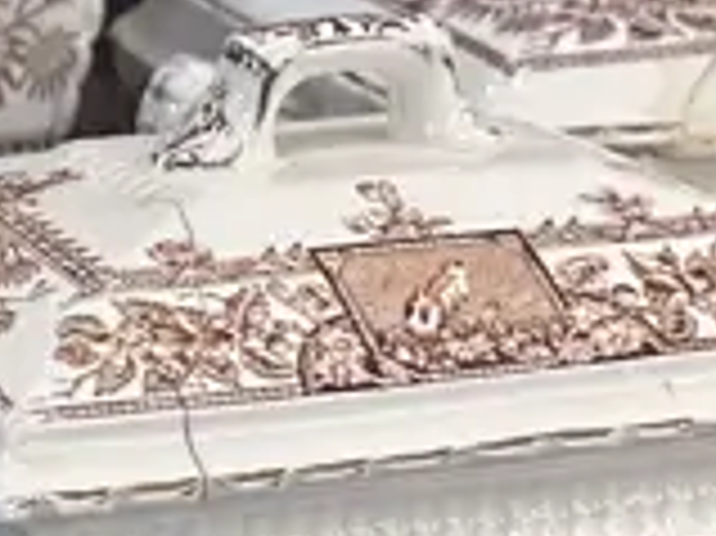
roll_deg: -1.4
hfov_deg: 12.2
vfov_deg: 9.6
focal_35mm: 155
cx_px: -315
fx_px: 3204
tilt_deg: -20.5
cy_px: 338
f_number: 1.78
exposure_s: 1/100
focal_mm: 6.86
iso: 125
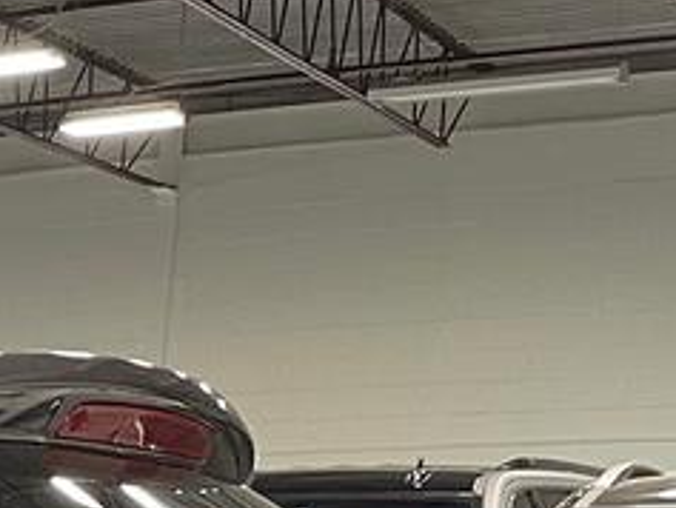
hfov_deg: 11.8
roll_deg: +0.5
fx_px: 2638
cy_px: 1279
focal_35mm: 135
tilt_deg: -13.8
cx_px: -961
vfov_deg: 9.6
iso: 125
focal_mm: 5.1
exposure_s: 1/60
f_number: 1.6
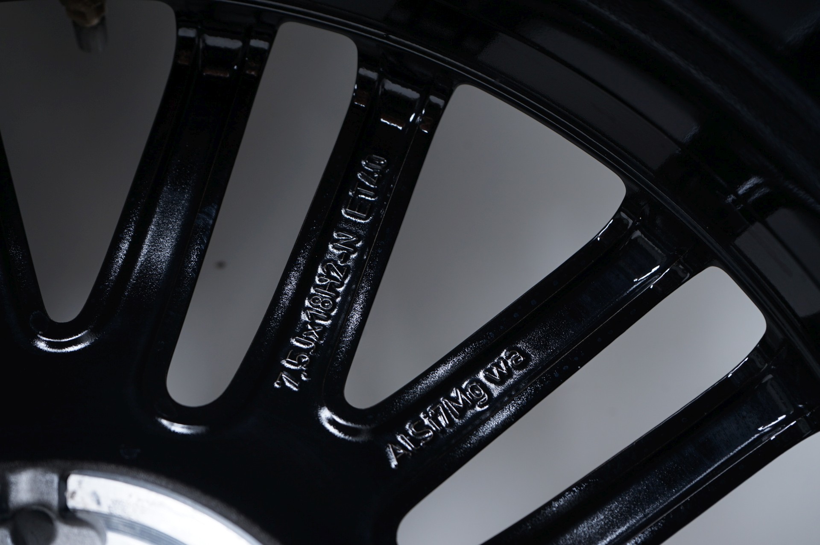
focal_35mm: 64
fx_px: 1457
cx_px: 410
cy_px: 272
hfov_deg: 31.4
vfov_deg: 21.2
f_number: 7.1
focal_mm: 64
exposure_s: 1/100
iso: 250
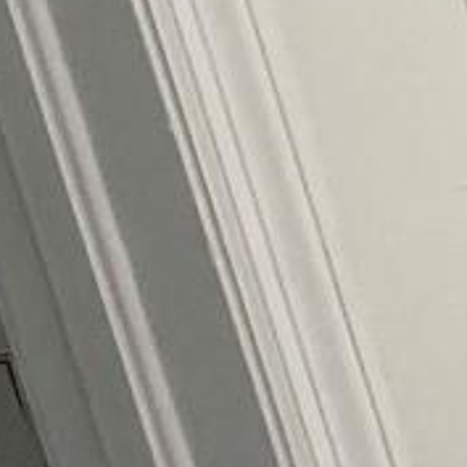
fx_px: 3175
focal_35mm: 208
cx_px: 1778
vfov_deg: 8.1
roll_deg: +13.7
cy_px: -435
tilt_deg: -9.2
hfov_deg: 6.8
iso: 100
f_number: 1.8
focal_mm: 4.25
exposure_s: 1/120
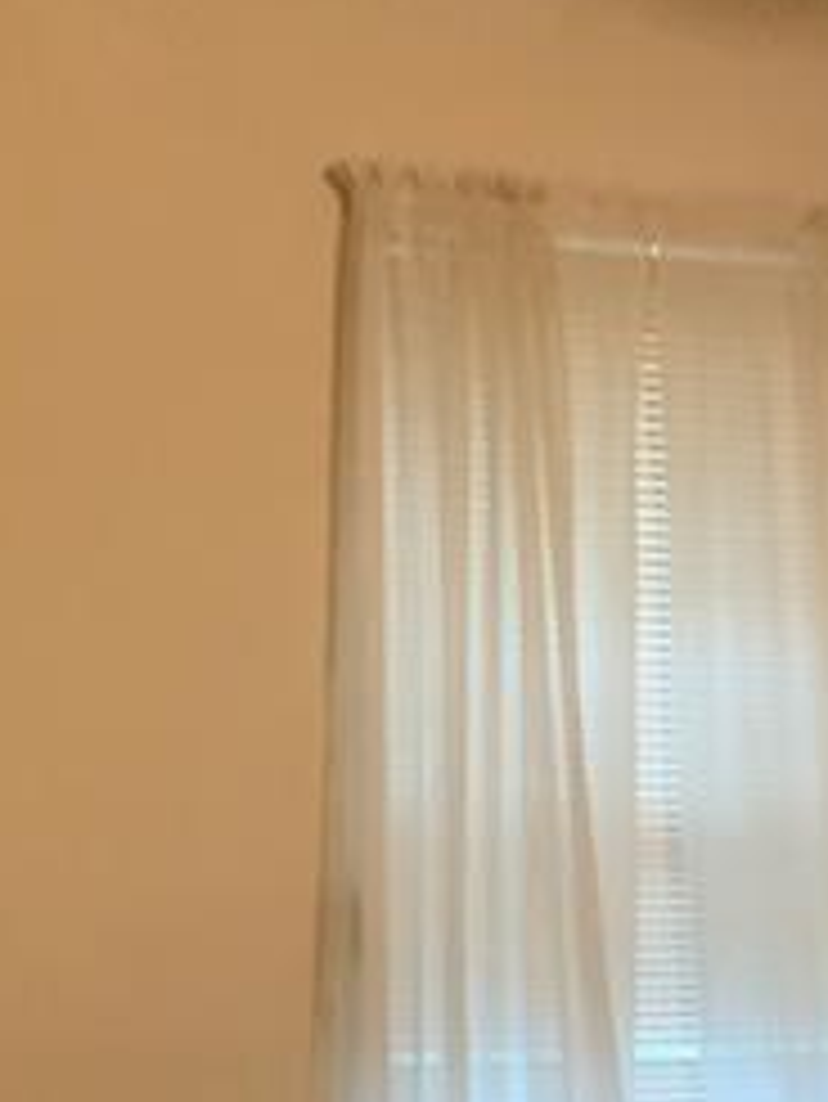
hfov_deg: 15.7
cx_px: 958
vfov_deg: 20.3
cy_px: 1268
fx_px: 2900
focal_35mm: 91
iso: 320
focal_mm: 3
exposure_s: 1/40
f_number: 1.8
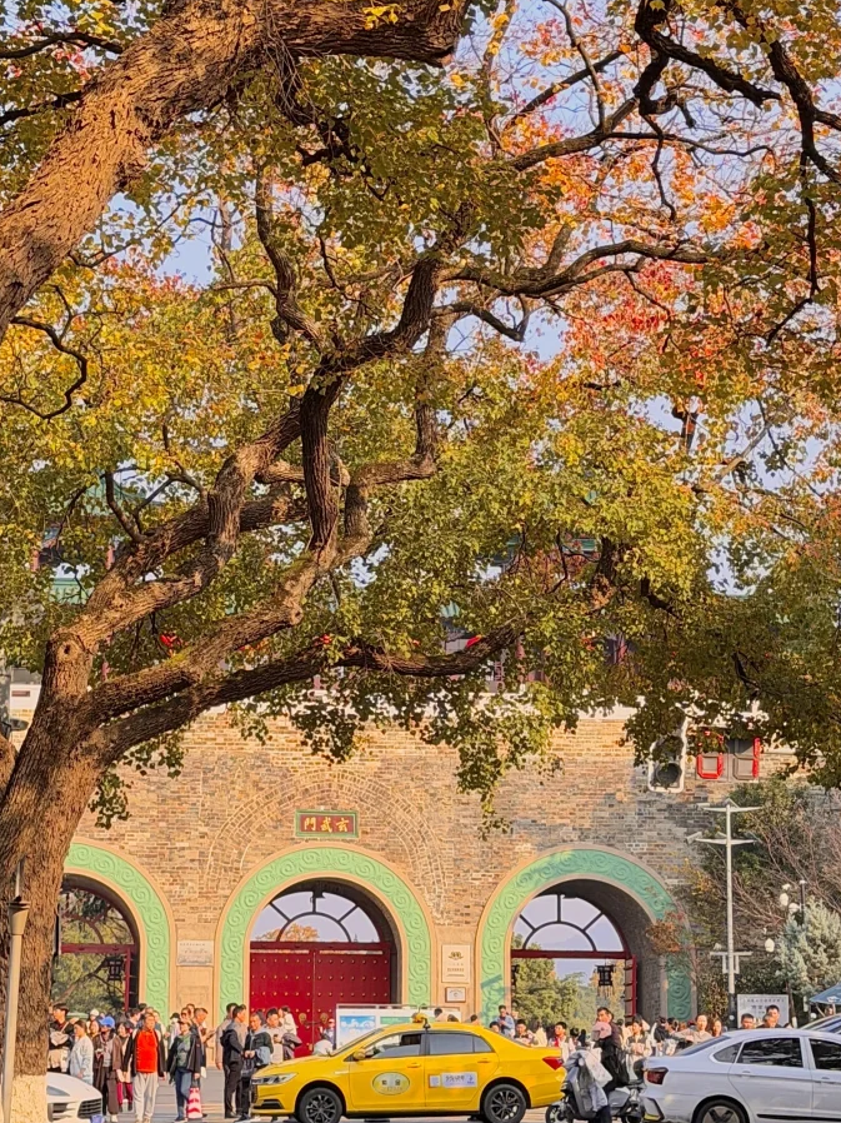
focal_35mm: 77
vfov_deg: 25.3
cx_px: 410
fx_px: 2495
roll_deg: +1.9
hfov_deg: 19.1
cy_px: 582
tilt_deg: +10.4
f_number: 1.78
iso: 80
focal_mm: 6.76
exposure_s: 1/1456
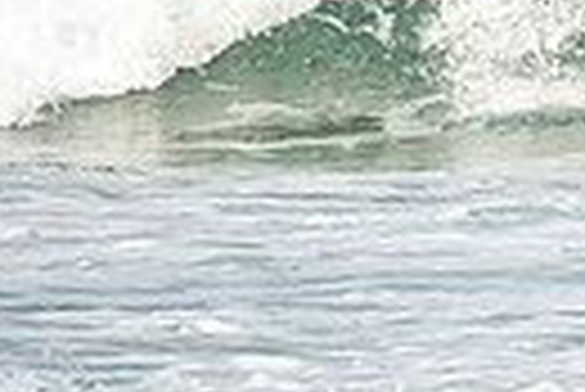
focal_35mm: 1341
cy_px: -133
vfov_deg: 1.0
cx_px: 1274
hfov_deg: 1.5
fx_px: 21815
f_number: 5.6
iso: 200
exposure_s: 1/1000
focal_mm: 200
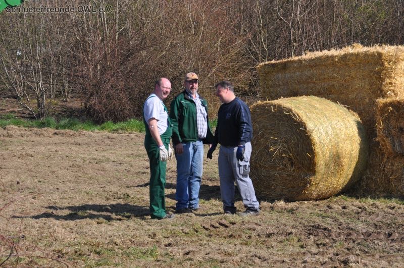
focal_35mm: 117
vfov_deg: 11.7
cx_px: 202
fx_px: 1311
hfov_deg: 17.5
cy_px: 134
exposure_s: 1/400
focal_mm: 78
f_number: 10
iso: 200
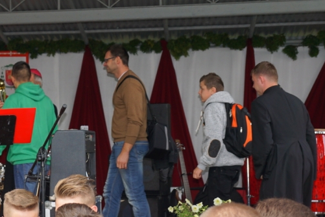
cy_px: 75
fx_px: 830
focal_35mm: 92
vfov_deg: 14.8
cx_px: 18
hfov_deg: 21.5
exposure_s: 1/160
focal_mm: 30
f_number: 4.5
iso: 160
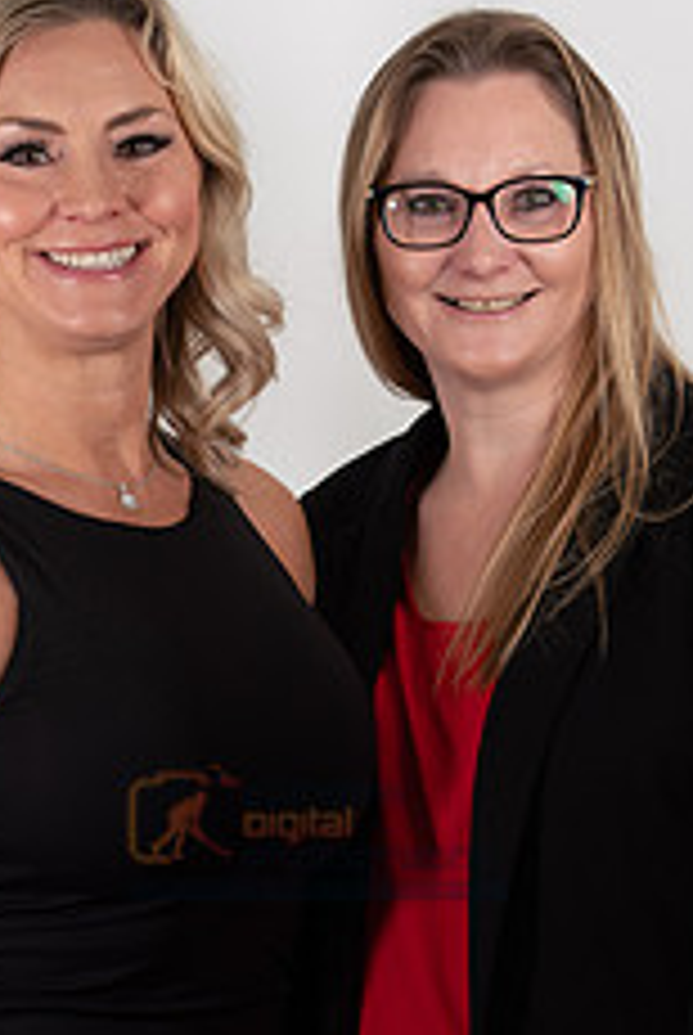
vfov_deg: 12.3
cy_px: 832
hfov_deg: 8.3
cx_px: 320
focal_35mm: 166
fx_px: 4779
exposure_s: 1/500
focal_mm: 85
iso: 250
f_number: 7.1
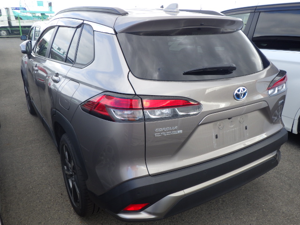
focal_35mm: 28
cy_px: 112
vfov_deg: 49.7
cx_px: 150
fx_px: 243
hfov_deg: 63.4
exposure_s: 1/160
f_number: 4.2
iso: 125
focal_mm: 5
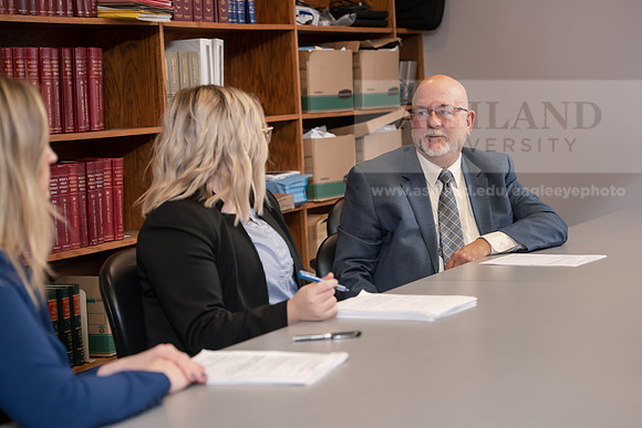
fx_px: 1516
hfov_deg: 23.9
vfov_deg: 16.1
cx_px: 321
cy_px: 214
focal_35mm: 85
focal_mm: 85
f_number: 4
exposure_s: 1/125
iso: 1000
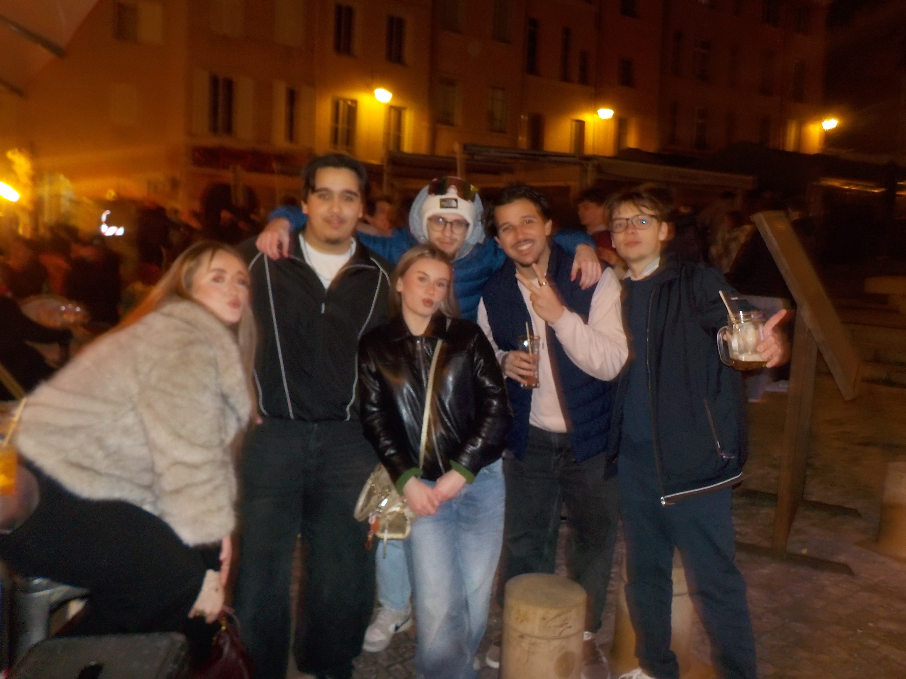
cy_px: 340
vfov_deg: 46.8
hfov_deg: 60.0
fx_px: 785
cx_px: 453
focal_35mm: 30
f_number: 3.3
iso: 250
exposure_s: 1/8
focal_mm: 4.1
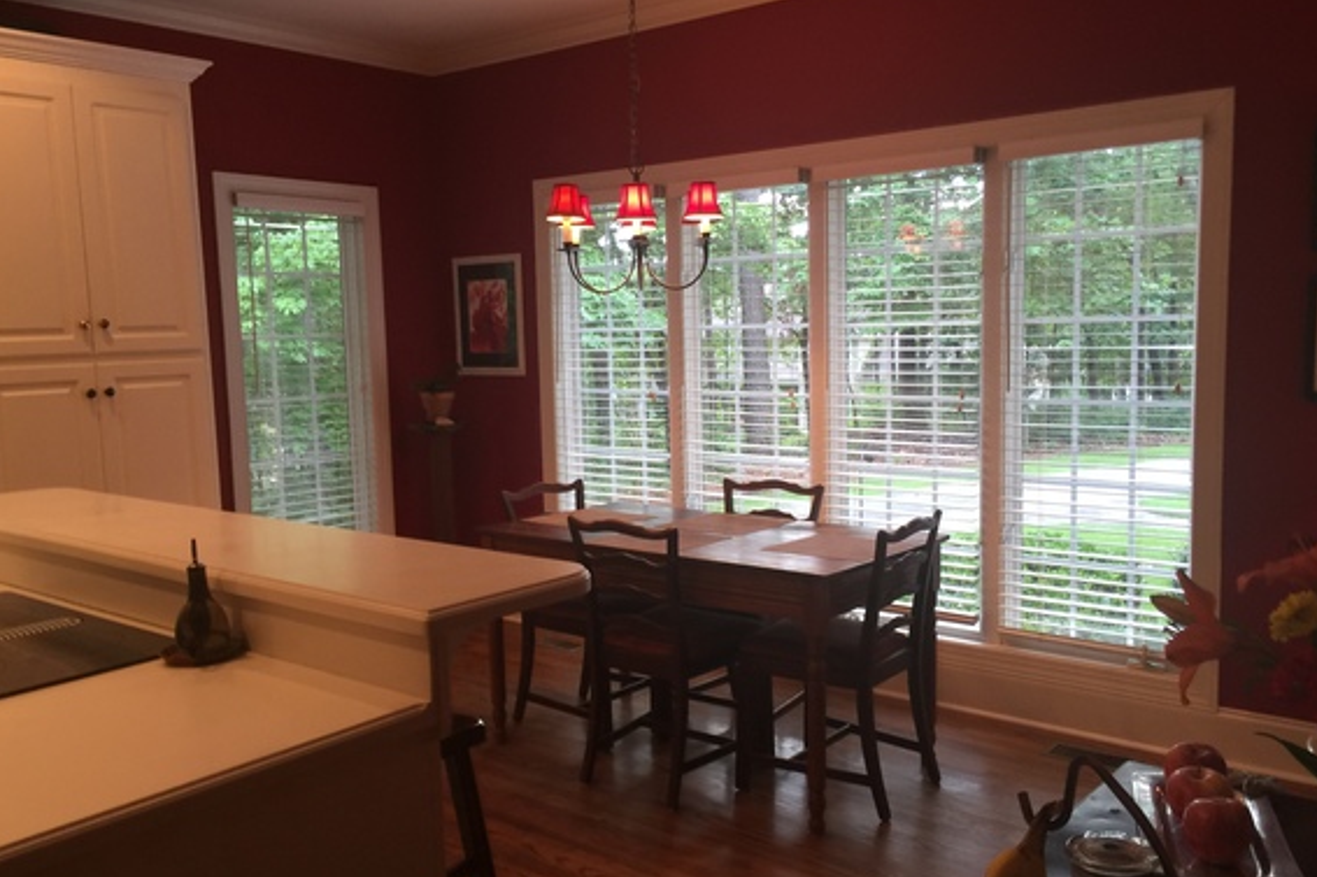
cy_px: 461
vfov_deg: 41.1
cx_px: 670
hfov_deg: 58.7
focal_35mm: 32
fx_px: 1170
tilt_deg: -7.0
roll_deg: -0.6
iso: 32
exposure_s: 1/15
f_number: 2.2
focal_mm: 4.15
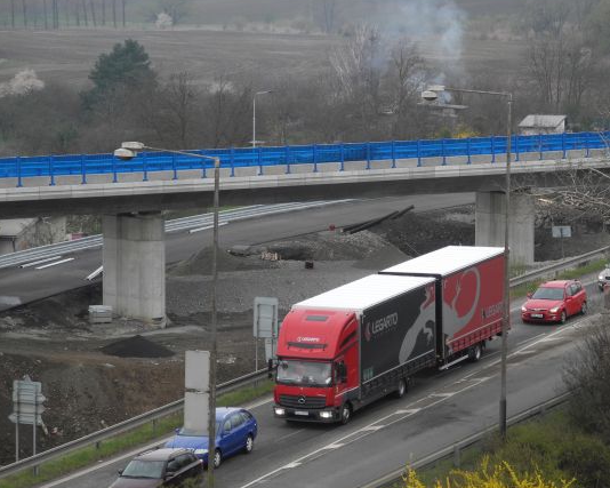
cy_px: 259
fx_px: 3231
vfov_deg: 8.6
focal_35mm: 179
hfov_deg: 10.8
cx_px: 362
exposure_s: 1/69.6
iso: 100
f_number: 5
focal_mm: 32.6
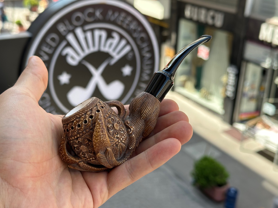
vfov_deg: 30.3
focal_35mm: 48
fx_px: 385
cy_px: 104
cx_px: 139
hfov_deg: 39.7
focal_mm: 6.86
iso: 64
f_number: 1.78
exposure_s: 1/654
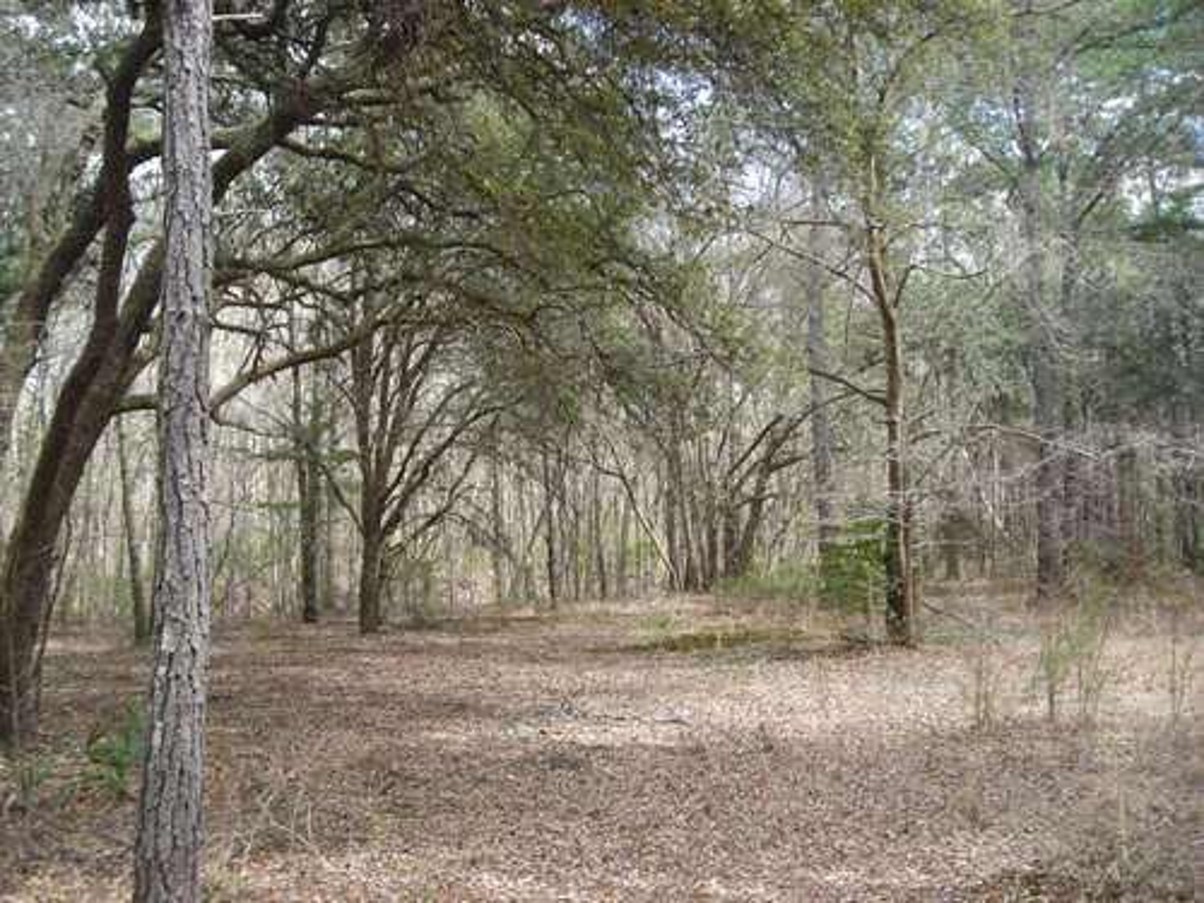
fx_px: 1322
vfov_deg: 37.7
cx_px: 602
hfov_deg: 49.0
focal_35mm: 38
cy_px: 452
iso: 50
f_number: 3.2
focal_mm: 6.3
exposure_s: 1/110
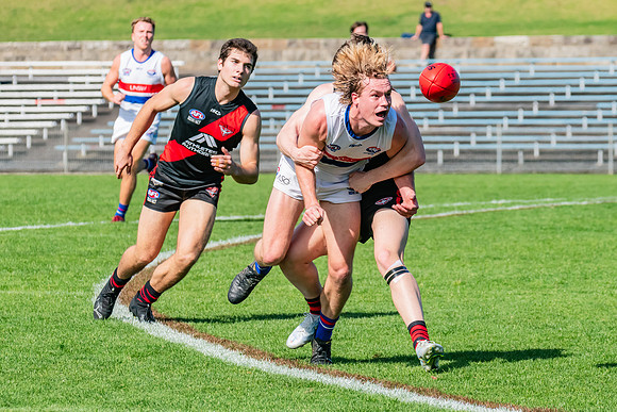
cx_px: 345
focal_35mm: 391
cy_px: 228
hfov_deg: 5.3
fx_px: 6709
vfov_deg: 3.5
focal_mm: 240
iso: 800
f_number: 10
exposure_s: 1/1600
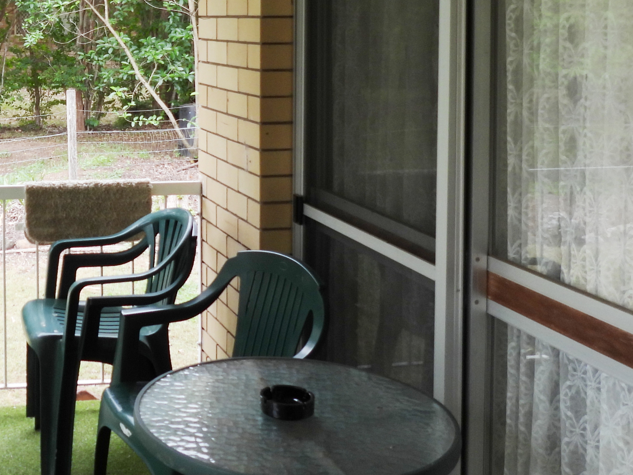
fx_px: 951
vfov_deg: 27.2
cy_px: 61
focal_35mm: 52
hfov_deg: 34.5
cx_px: 48
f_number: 2.8
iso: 100
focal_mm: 4.3
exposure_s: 1/160
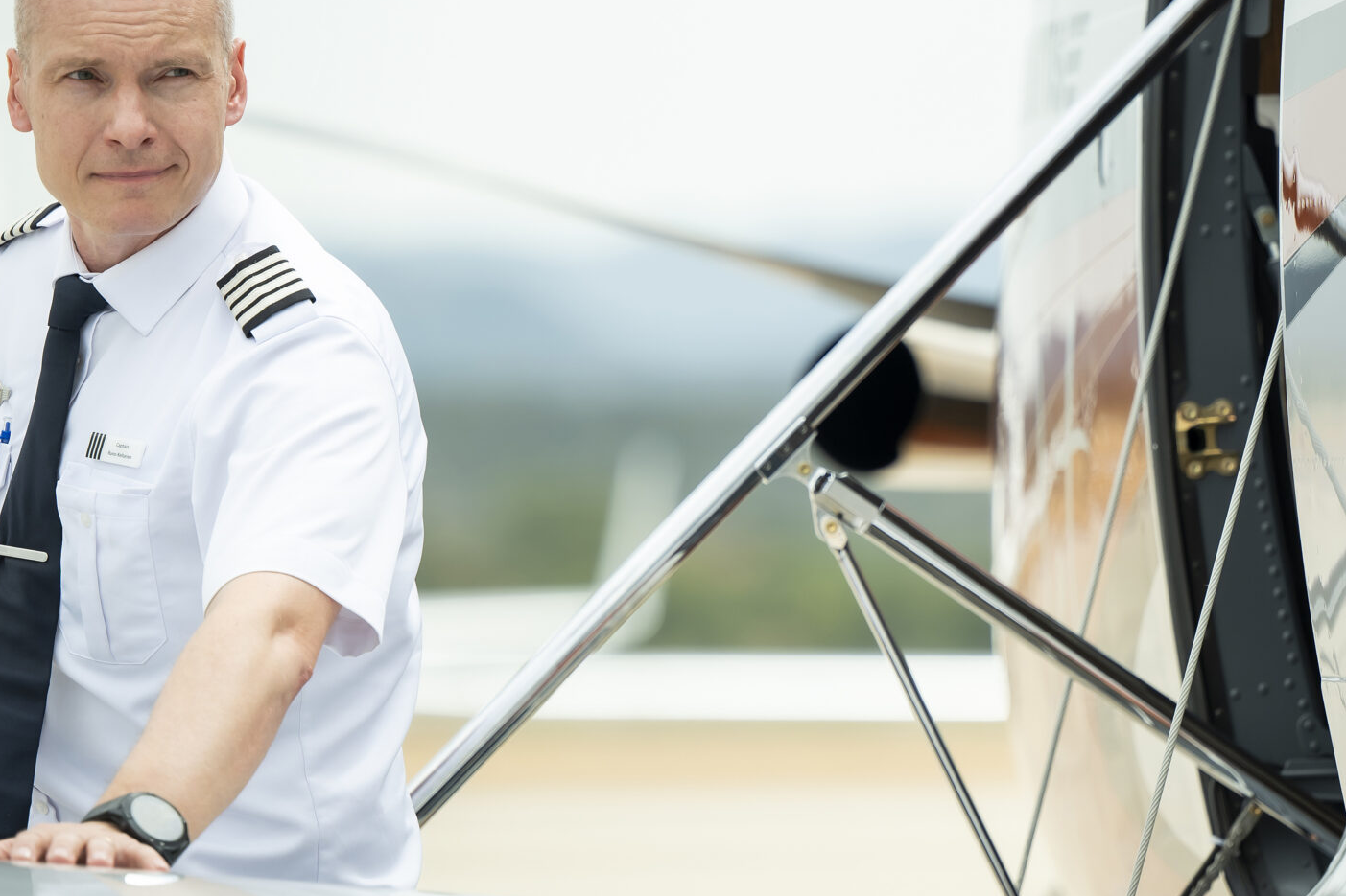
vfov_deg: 4.7
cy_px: 321
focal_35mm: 292
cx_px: 933
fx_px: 10916
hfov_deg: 7.1
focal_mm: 160
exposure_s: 1/2000
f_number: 2.8
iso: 250
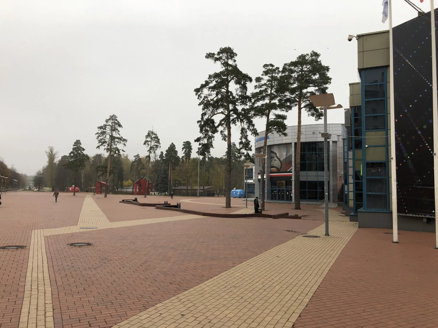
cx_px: 219
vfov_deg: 49.7
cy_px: 164
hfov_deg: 63.4
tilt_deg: +4.9
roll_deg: -3.2
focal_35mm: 28
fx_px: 354
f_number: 1.8
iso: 32
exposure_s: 1/120
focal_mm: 4
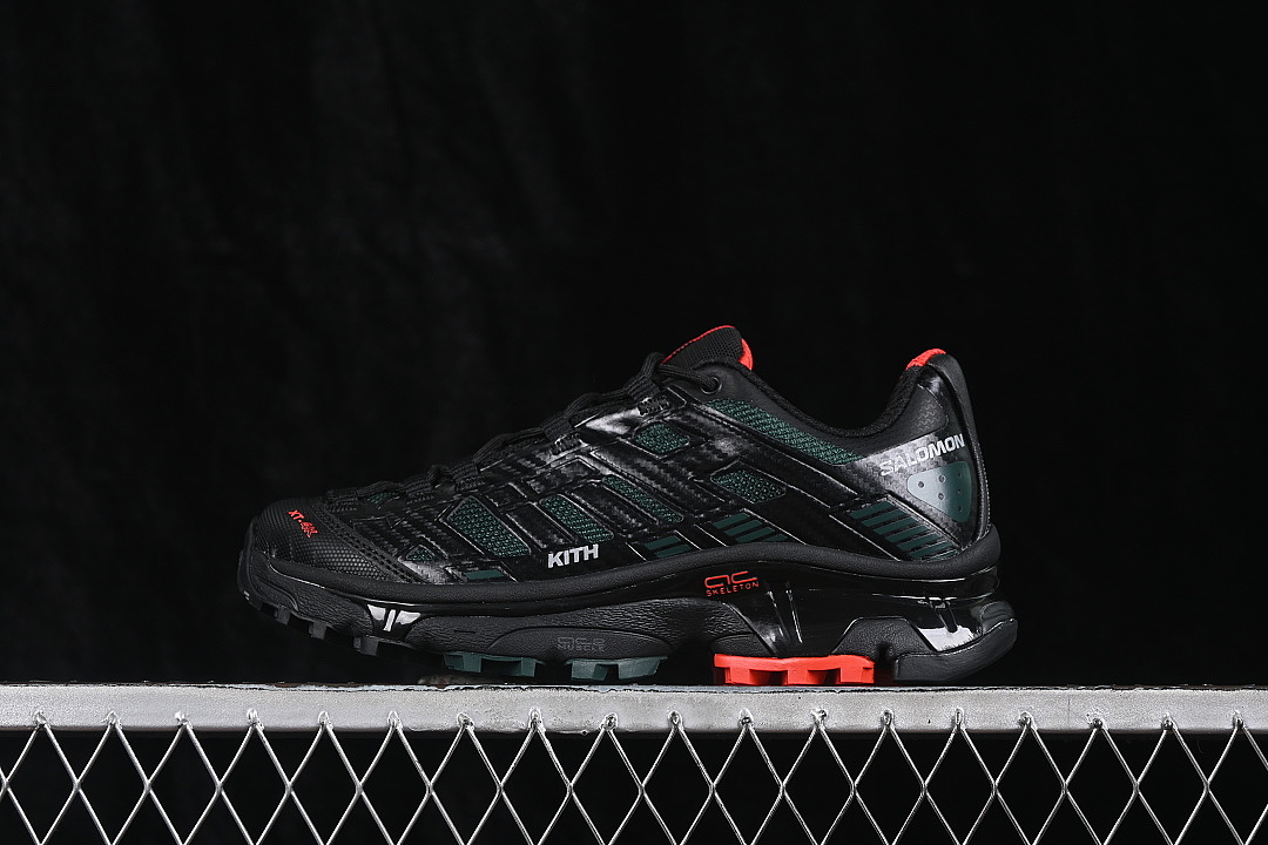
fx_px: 2641
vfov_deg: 18.2
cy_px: 422
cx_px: 634
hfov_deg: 27.0
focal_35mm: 75
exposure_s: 1/60
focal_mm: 50
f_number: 6.3
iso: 160
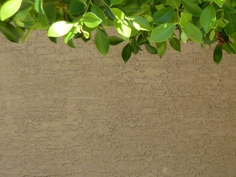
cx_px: 468
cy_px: 194
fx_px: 689
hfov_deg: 15.6
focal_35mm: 101
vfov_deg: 14.3
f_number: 4
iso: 80
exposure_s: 1/125
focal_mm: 4.1
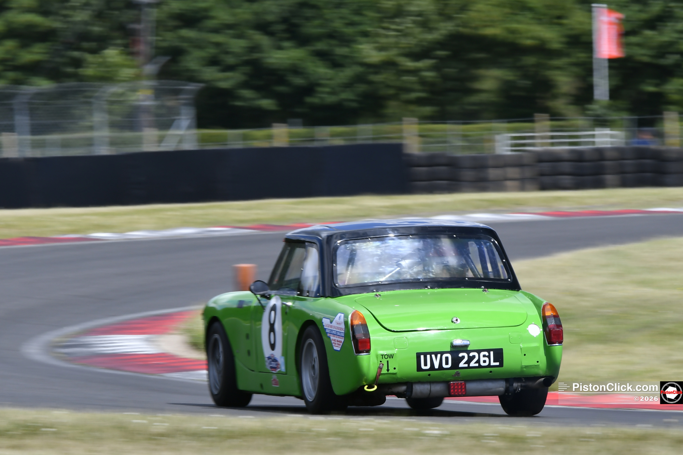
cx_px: 342
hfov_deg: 6.9
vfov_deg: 4.6
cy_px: 228
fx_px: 5691
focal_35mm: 300
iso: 160
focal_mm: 200
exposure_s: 1/100
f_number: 11
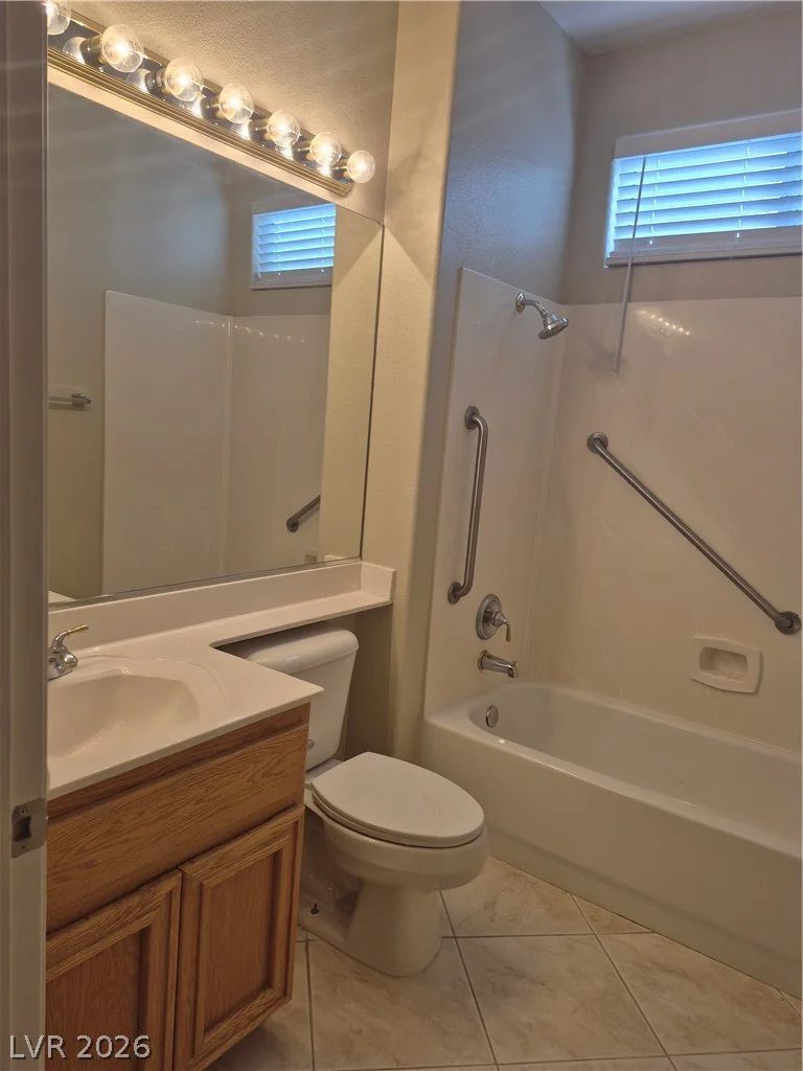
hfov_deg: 58.9
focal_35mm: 23
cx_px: 402
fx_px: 711
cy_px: 536
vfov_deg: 73.9
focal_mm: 5.4
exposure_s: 1/120
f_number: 1.8
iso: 32
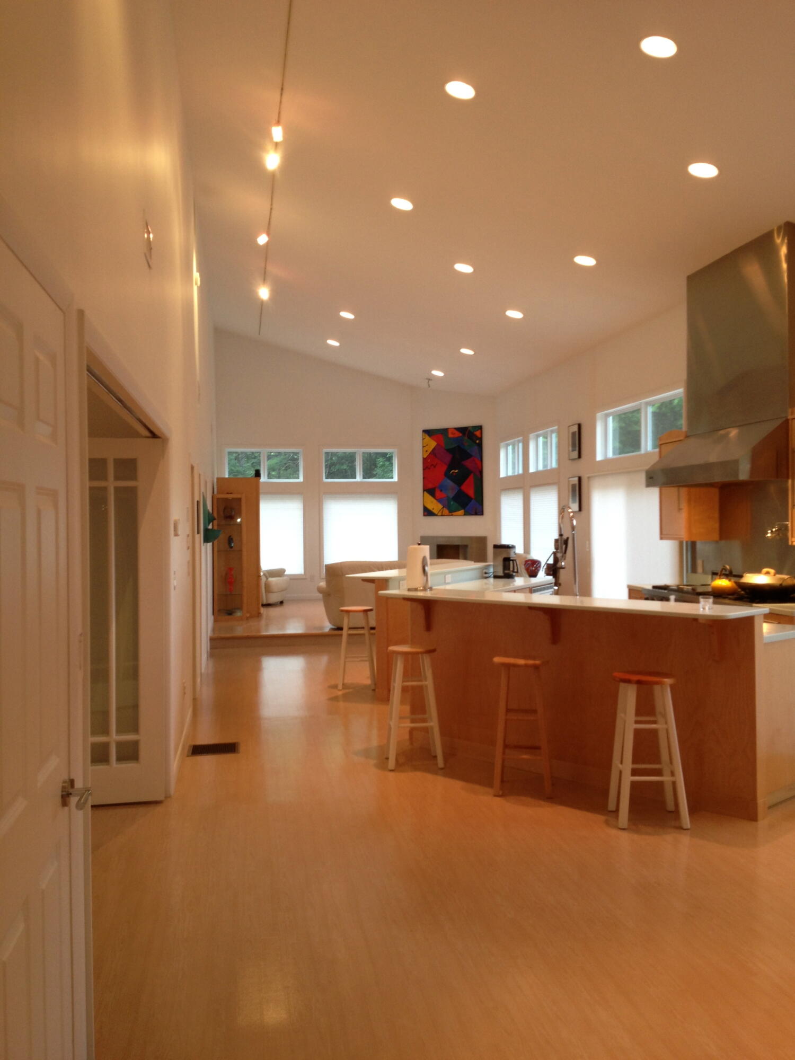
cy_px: 530
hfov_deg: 40.7
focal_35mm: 35
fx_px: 1072
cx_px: 398
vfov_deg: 52.6
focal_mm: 4.28
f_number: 2.4
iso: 64
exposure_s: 1/20
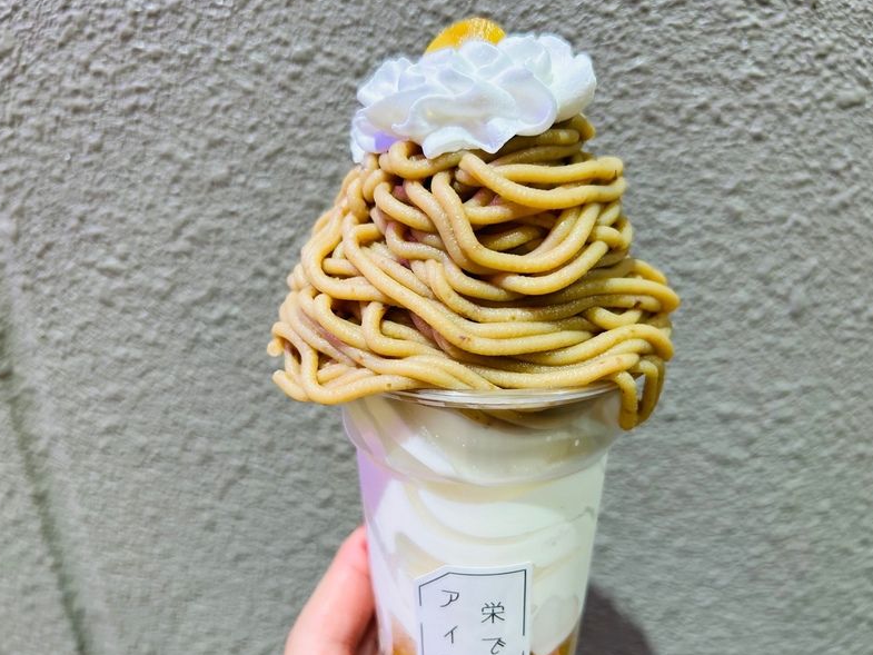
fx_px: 681
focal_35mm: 27
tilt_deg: -22.9
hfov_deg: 65.3
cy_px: 332
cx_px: 435
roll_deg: +2.3
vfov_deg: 51.4
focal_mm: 5.7
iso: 125
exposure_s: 1/120
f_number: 1.5
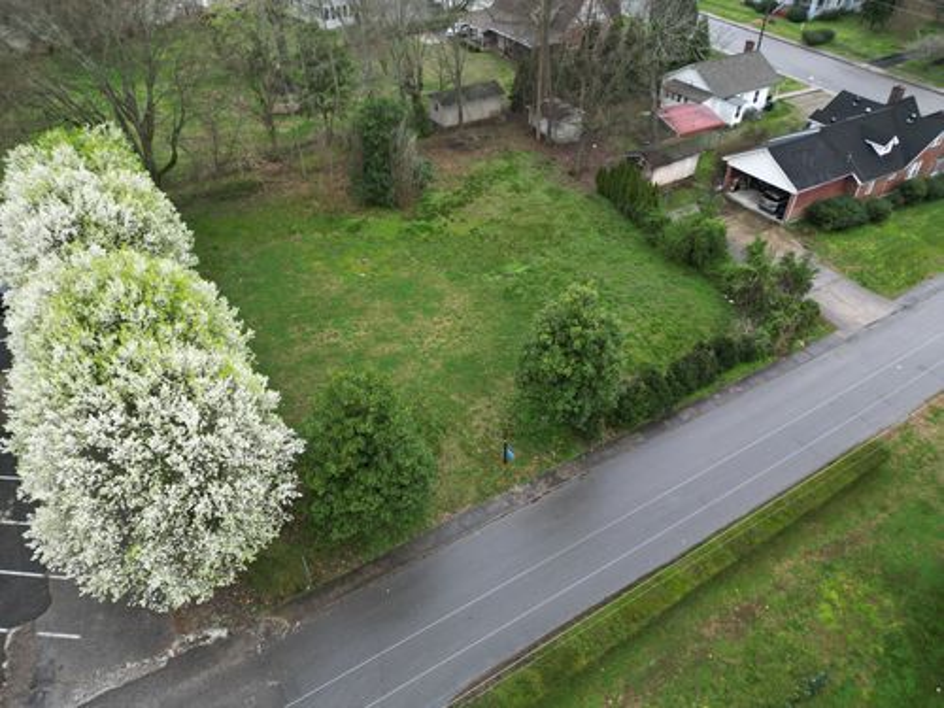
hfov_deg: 71.6
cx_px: 472
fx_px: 654
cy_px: 354
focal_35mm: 24
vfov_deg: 56.8
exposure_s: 1/320
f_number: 1.7
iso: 110
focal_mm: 6.72
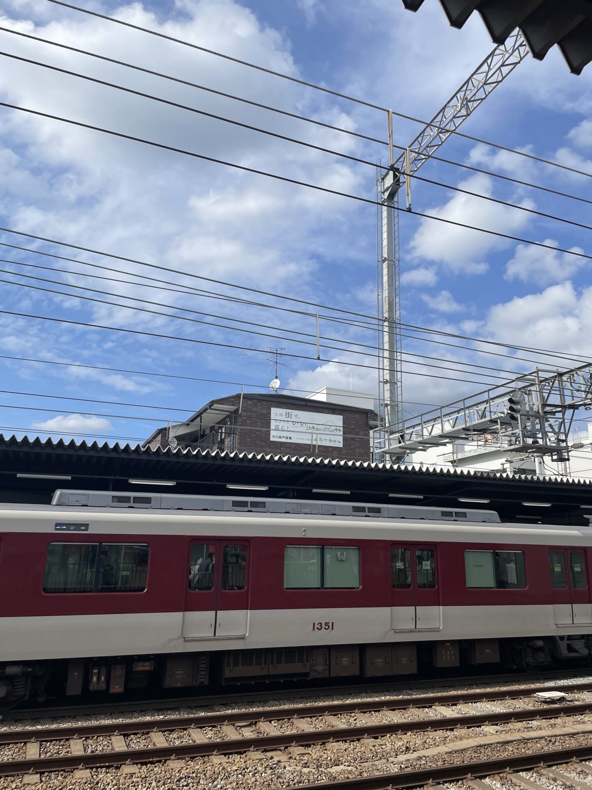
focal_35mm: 26
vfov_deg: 67.3
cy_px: 395
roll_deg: -1.2
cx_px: 296
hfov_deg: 53.1
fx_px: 593
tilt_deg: +14.8
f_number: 1.6
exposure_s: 1/5814
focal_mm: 4.2
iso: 32
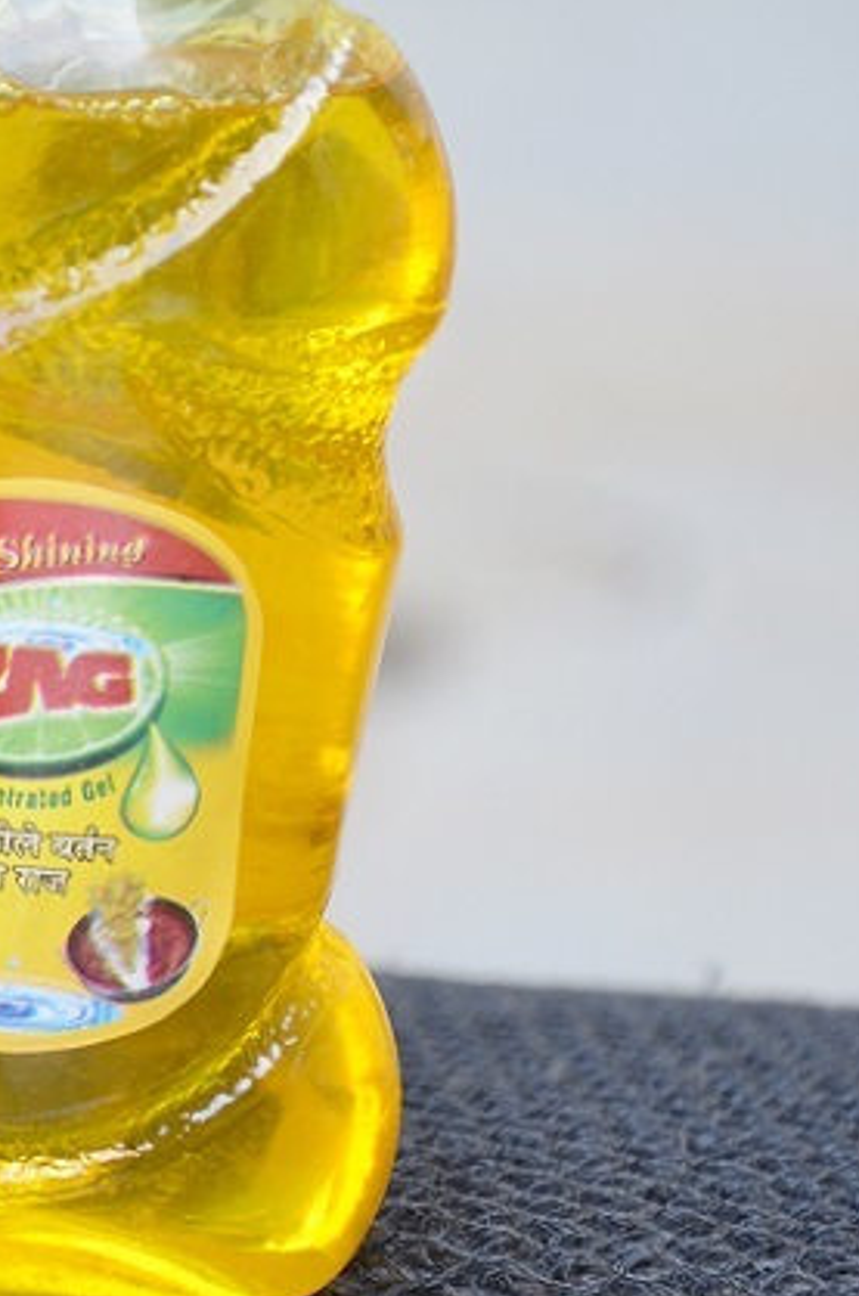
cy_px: 479
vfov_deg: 7.7
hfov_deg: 5.1
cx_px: -42
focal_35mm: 269
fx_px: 9667
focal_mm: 80
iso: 320
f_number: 5.3
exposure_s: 1/125
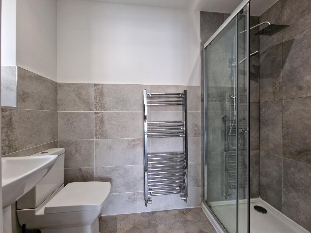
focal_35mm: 13
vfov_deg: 89.9
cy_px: 116
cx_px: 156
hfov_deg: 106.2
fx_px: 117
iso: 160
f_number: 2.2
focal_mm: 2.2
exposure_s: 1/50
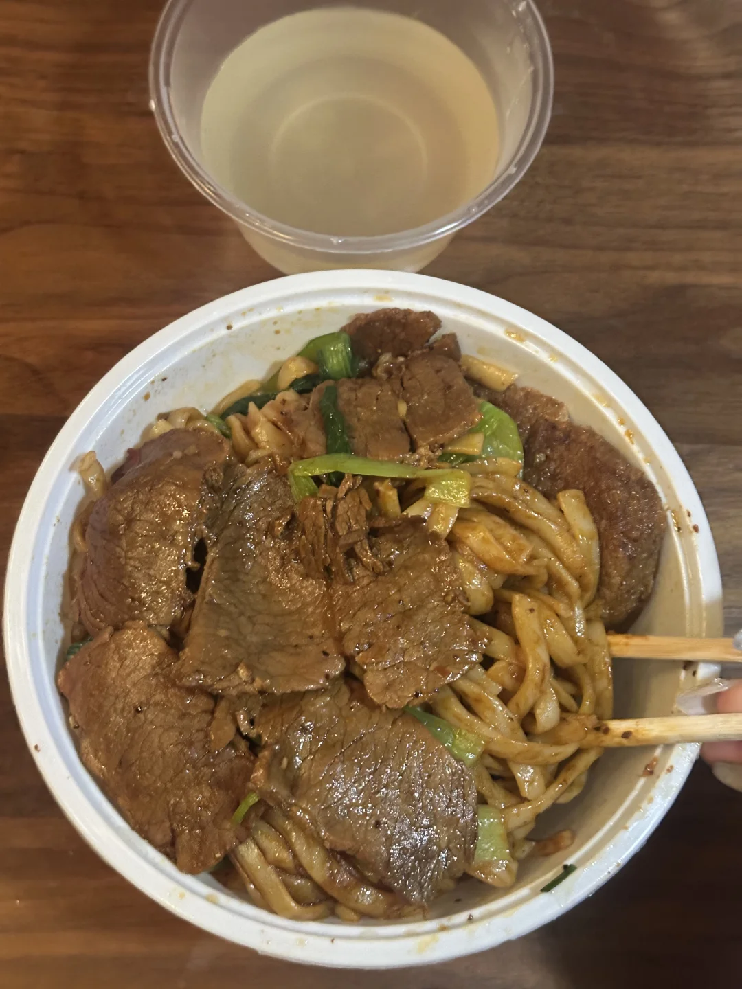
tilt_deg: -68.6
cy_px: 494
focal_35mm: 48
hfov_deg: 30.3
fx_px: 1372
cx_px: 371
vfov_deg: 39.7
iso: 500
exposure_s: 1/25
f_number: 1.78
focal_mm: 6.86
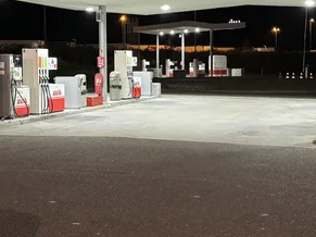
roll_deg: -0.7
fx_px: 602
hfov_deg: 29.3
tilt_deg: -3.6
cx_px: 188
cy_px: 103
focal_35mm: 66
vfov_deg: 22.2
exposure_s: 1/45
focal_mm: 6.86
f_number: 1.78
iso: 800
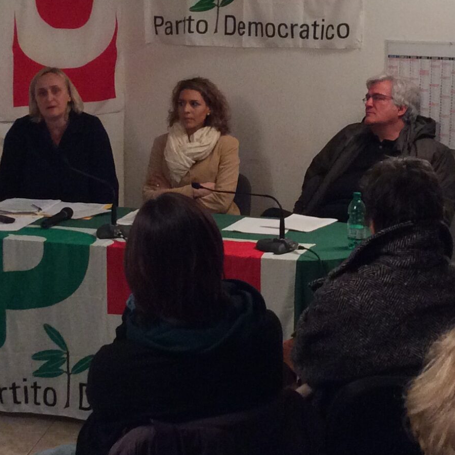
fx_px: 1249
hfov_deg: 20.6
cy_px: 123
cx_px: 236
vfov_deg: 20.5
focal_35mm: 84
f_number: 2.4
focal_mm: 3.3
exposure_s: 1/24
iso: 160
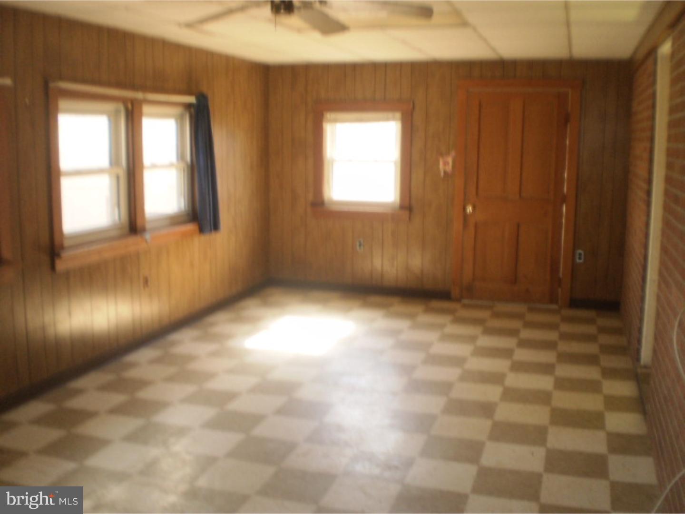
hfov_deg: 51.4
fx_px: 712
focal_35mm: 36
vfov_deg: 39.7
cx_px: 342
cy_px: 257
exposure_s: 1/30
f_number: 3.1
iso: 125
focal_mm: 6.3
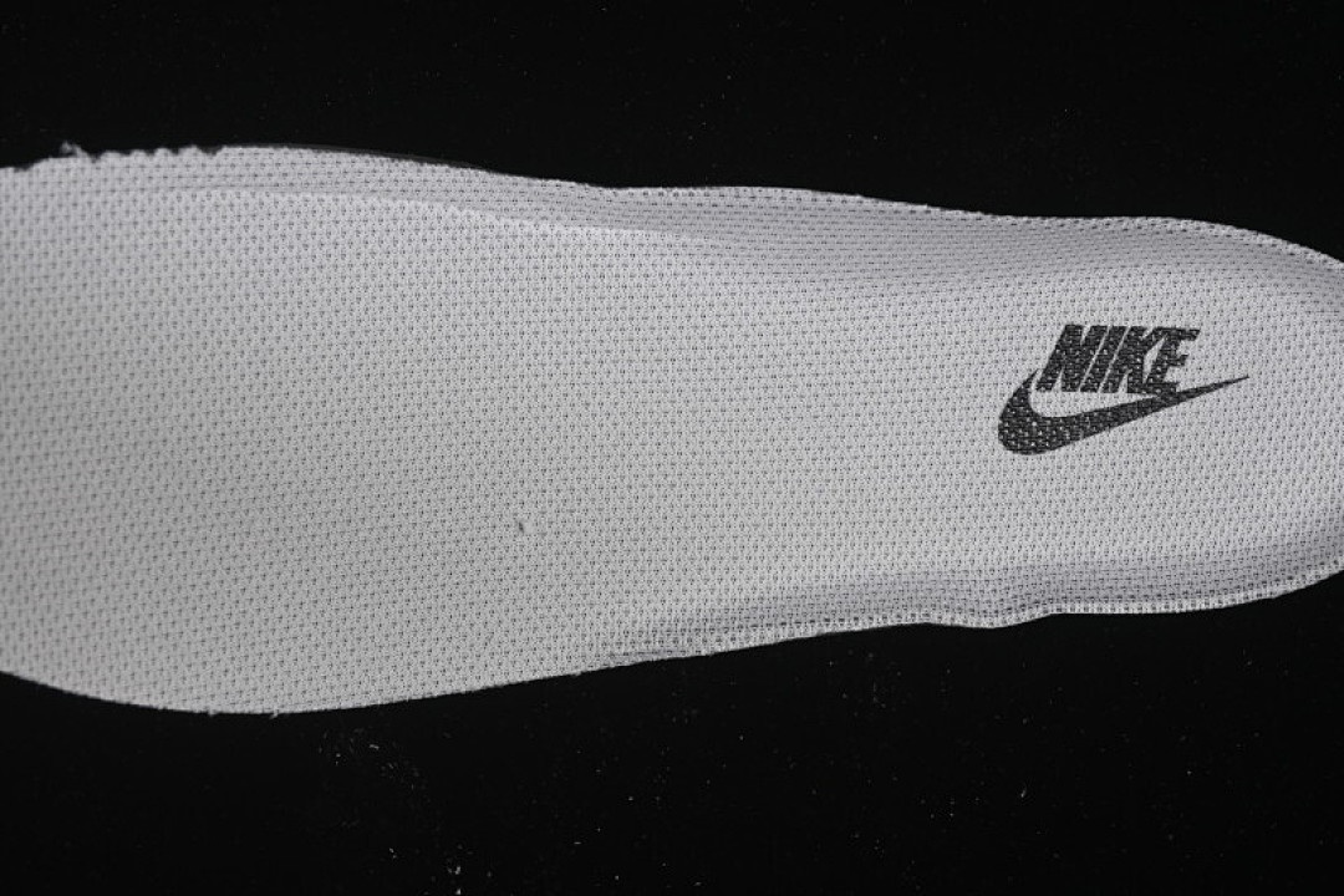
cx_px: 672
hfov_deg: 27.0
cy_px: 448
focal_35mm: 75
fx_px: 2800
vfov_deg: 18.2
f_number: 7.1
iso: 160
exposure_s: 1/80
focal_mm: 50
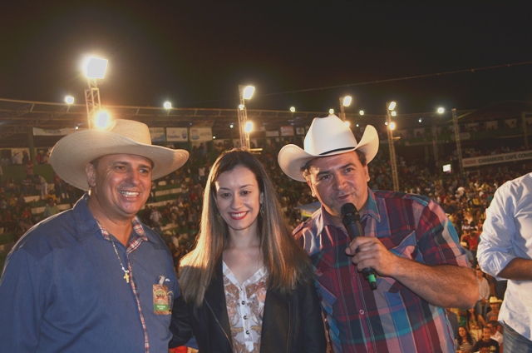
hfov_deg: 49.6
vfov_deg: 34.1
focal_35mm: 39
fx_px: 575
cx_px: 266
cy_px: 176
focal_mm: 26
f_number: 4.2
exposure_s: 1/80
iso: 140
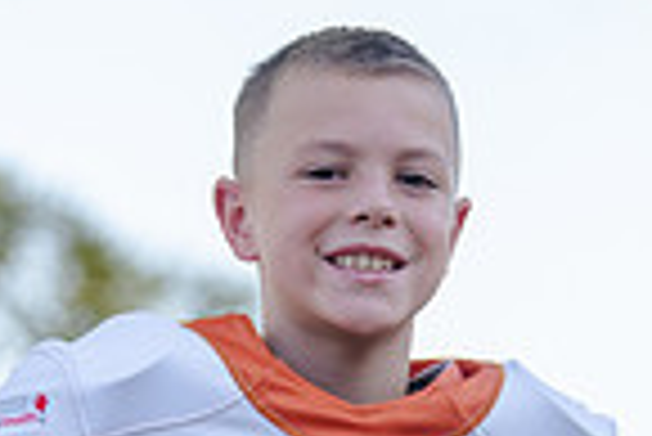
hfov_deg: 4.6
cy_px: 739
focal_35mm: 449
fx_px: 8140
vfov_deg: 3.1
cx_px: 324
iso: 125
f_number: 3.2
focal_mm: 112
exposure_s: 1/320
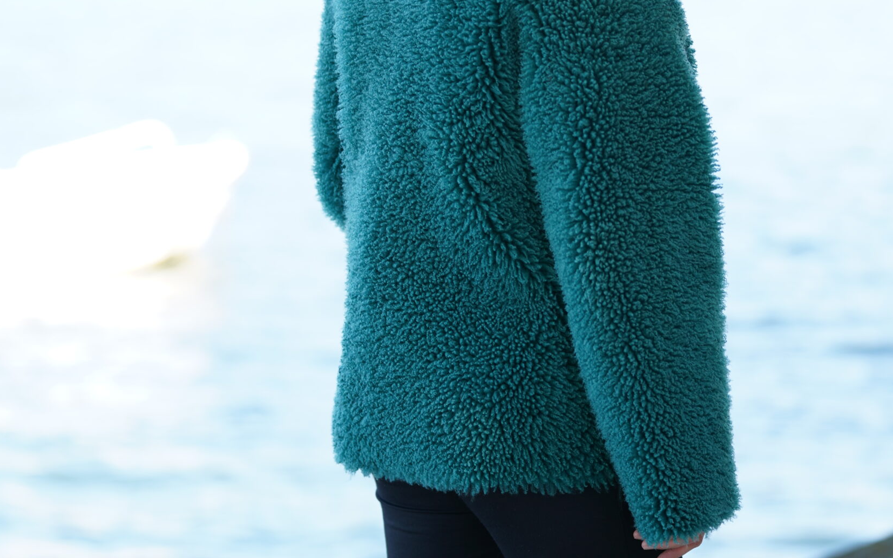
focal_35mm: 142
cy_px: 192
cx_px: 449
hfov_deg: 14.7
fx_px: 3456
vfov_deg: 9.2
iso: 160
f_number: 2.8
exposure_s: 1/250
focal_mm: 90
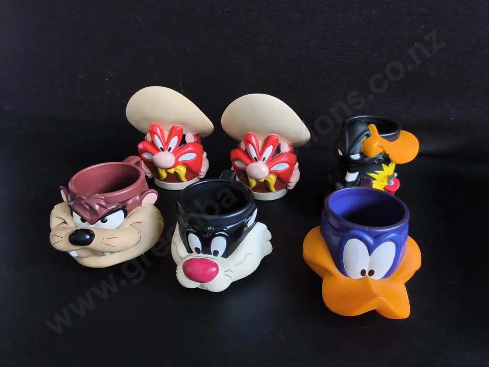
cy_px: 184
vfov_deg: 51.4
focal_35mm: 27
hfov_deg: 65.3
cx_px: 244
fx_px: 381
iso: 100
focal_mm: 2.87
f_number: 2
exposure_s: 1/100
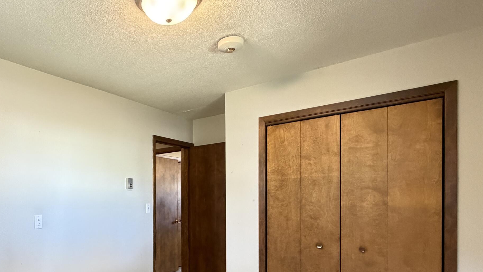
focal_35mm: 25
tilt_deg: +0.0
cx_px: 130
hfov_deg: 69.9
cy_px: 202
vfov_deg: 44.6
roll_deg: +0.5
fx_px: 320
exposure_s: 1/60
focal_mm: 2.22
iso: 800
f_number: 2.2
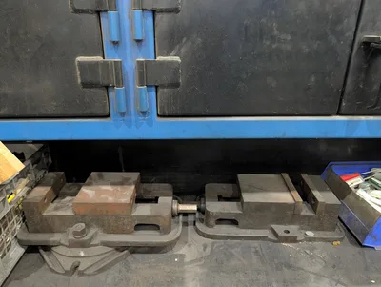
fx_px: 264
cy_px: 144
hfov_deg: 71.5
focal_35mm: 24
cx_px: 190
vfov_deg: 56.9
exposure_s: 1/60
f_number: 1.68
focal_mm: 6.9
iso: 1510
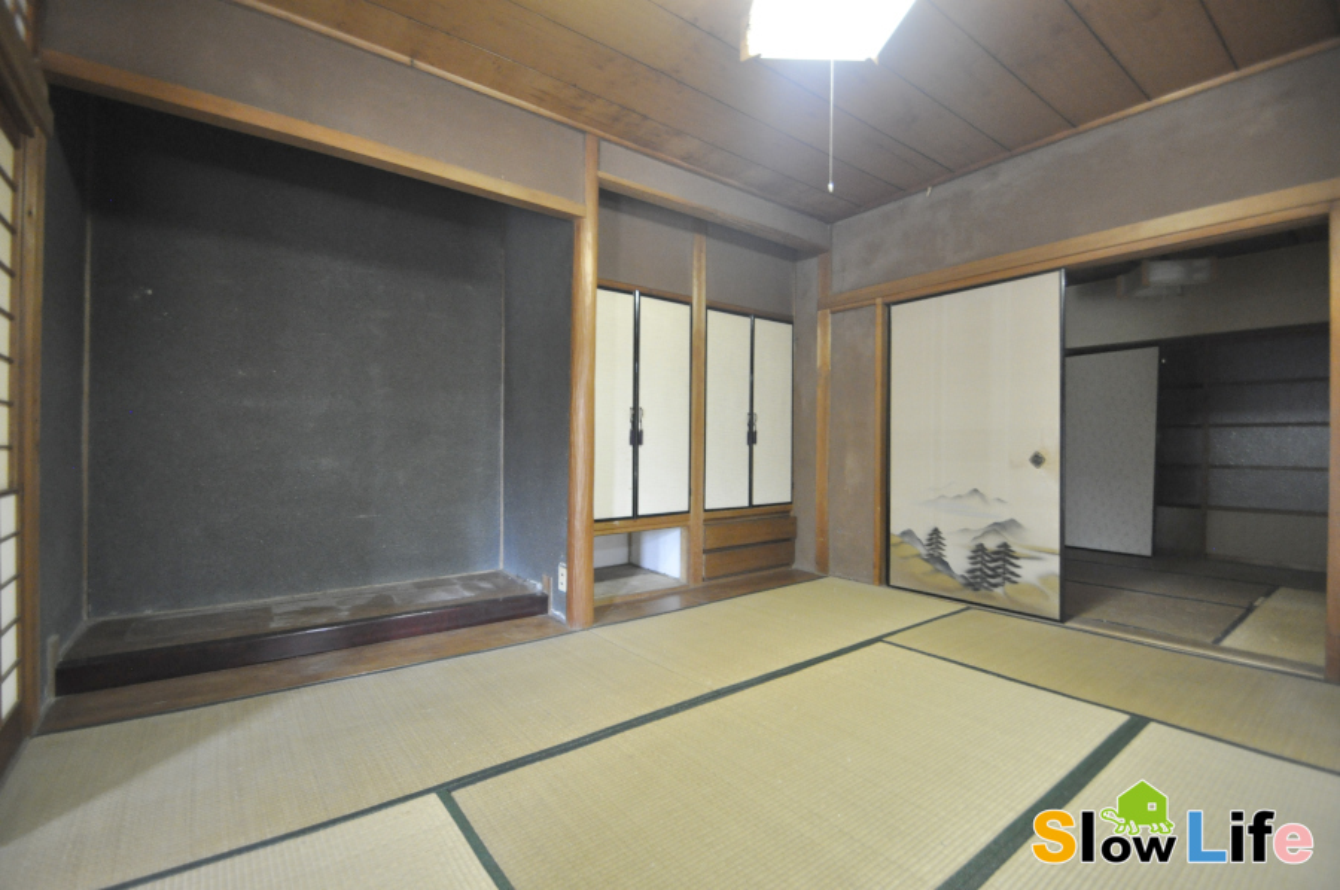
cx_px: 670
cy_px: 445
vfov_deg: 77.2
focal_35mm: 15
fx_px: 558
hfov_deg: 100.5
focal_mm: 10
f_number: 3.5
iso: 1600
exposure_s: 1/25
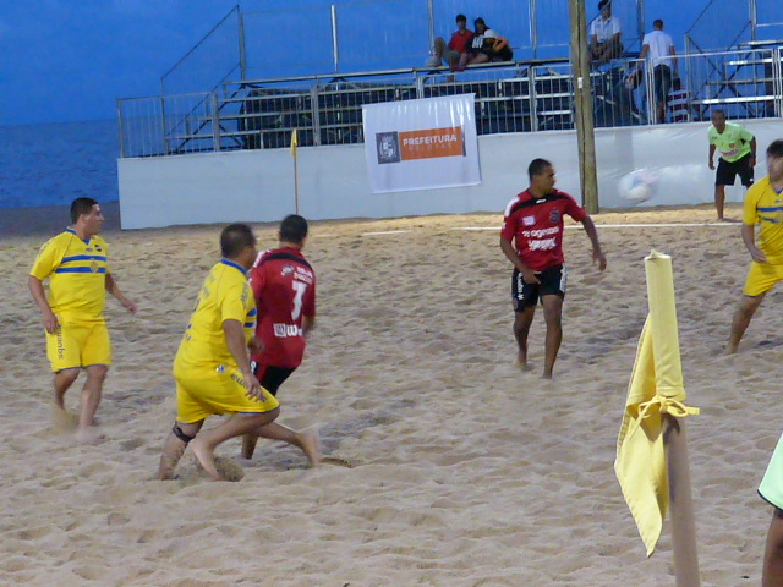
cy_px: 294
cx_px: 392
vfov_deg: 13.6
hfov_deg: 18.0
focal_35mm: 109
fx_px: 2466
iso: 2000
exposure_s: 1/60
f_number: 3.5
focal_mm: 18.2
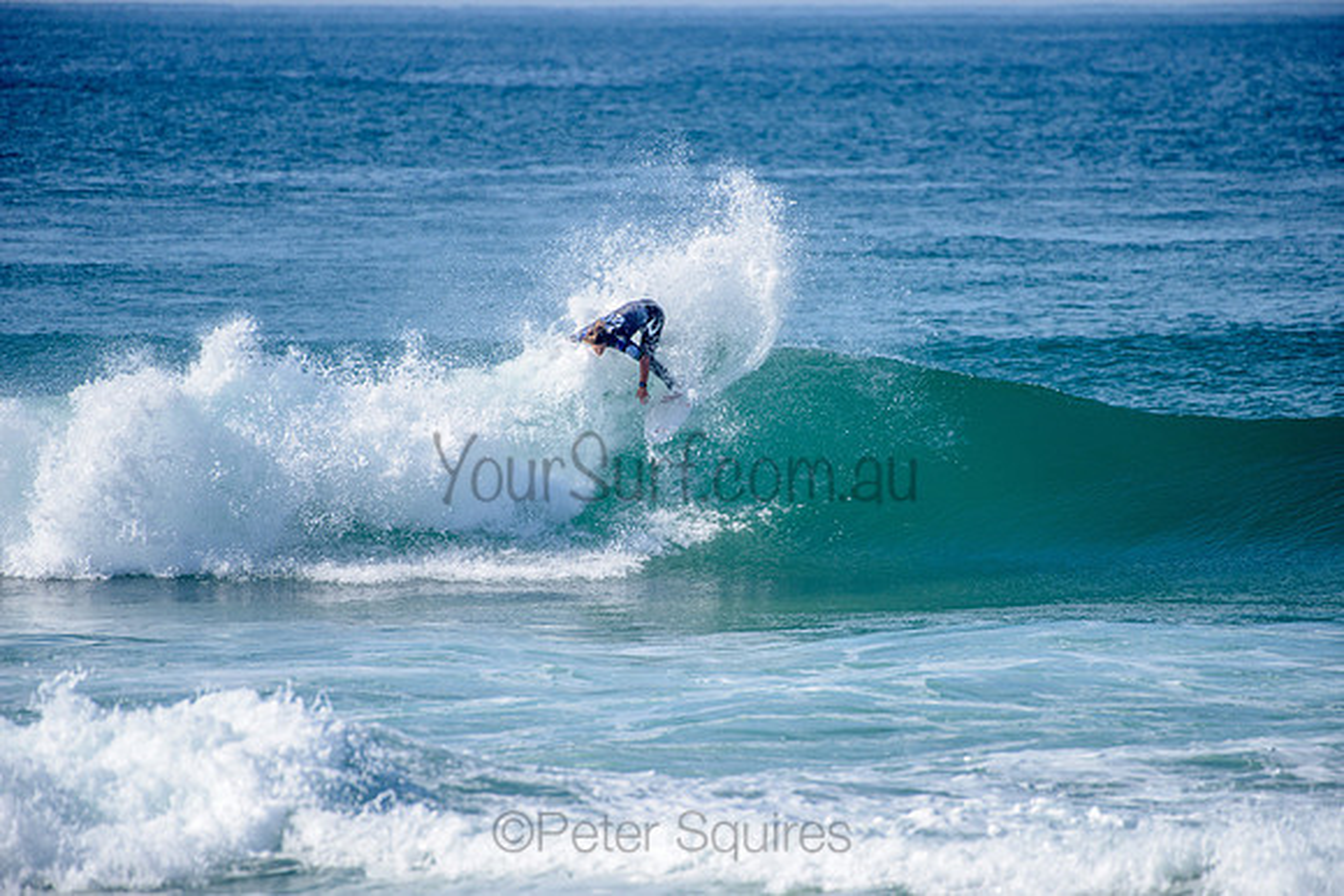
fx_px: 18670
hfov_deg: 4.1
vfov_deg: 2.8
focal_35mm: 500
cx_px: 672
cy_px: 448
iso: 160
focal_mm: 500
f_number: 5.6
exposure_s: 1/2000
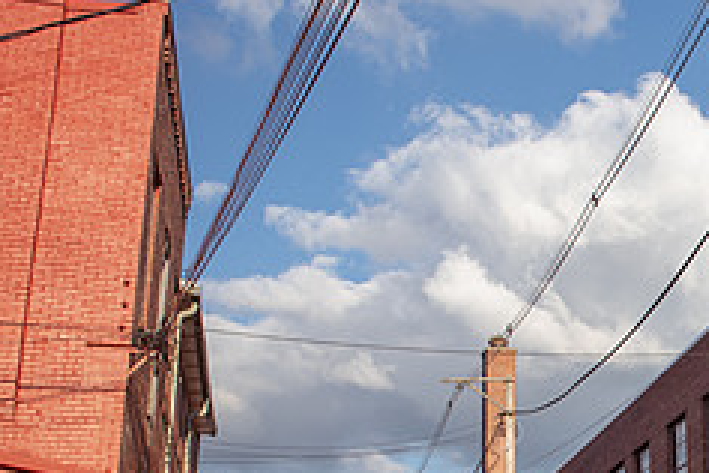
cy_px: 403
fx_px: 1300
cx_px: 763
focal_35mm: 66
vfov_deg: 20.3
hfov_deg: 28.0
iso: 31
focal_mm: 27
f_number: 9
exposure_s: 1/50
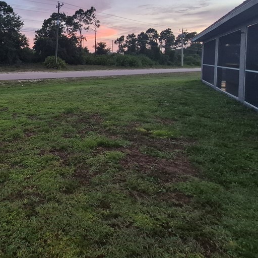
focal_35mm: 23
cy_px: 65
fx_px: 194
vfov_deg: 63.4
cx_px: 41
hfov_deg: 60.1
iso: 100
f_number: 2.2
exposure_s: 1/60
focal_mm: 1.74
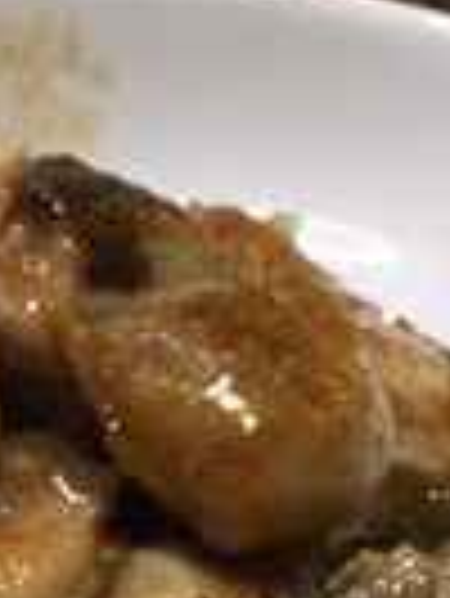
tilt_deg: -48.9
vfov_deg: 20.9
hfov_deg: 16.3
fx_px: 1506
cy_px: 728
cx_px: -94
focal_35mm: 87
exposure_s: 1/15
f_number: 2.2
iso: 40
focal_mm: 4.15
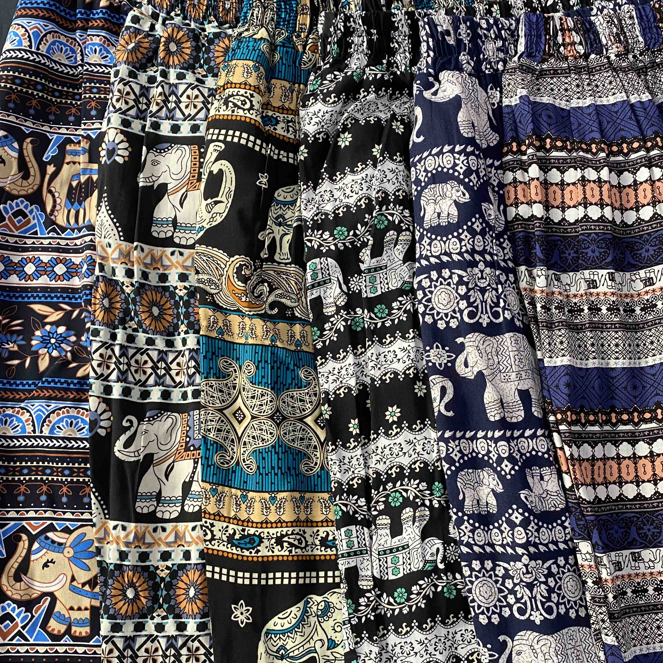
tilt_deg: -79.9
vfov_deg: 47.0
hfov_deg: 47.2
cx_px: 322
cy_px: 390
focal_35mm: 35
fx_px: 758
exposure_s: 1/60
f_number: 1.8
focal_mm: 4.25
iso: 160
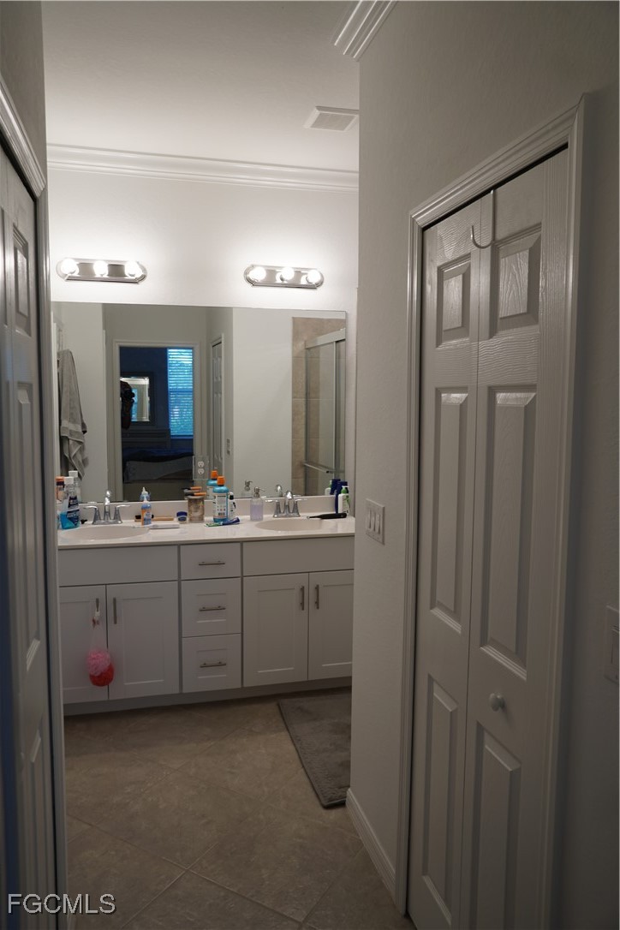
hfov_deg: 47.9
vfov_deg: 67.4
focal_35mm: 27
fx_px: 697
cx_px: 310
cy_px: 465
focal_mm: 18
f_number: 3.5
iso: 320
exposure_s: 1/160
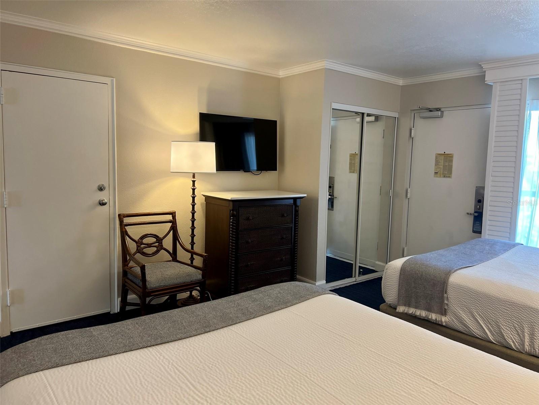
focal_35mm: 26
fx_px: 405
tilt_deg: -5.4
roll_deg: -1.4
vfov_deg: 53.1
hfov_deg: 67.3
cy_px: 202
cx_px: 270
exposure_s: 1/120
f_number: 1.5
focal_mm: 5.7
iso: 125
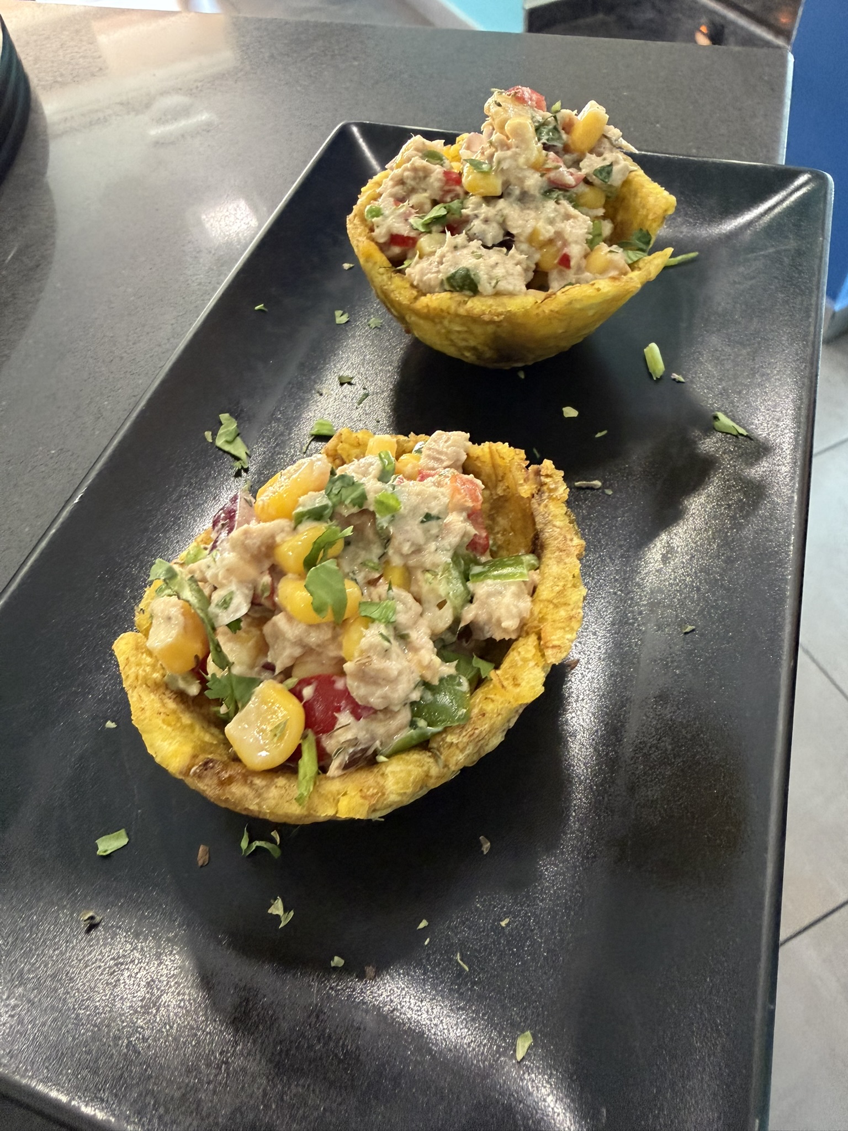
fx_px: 784
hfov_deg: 56.8
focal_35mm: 24
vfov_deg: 71.6
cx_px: 424
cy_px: 566
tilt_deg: -53.3
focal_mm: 2.22
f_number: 2.2
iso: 500
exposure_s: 1/50
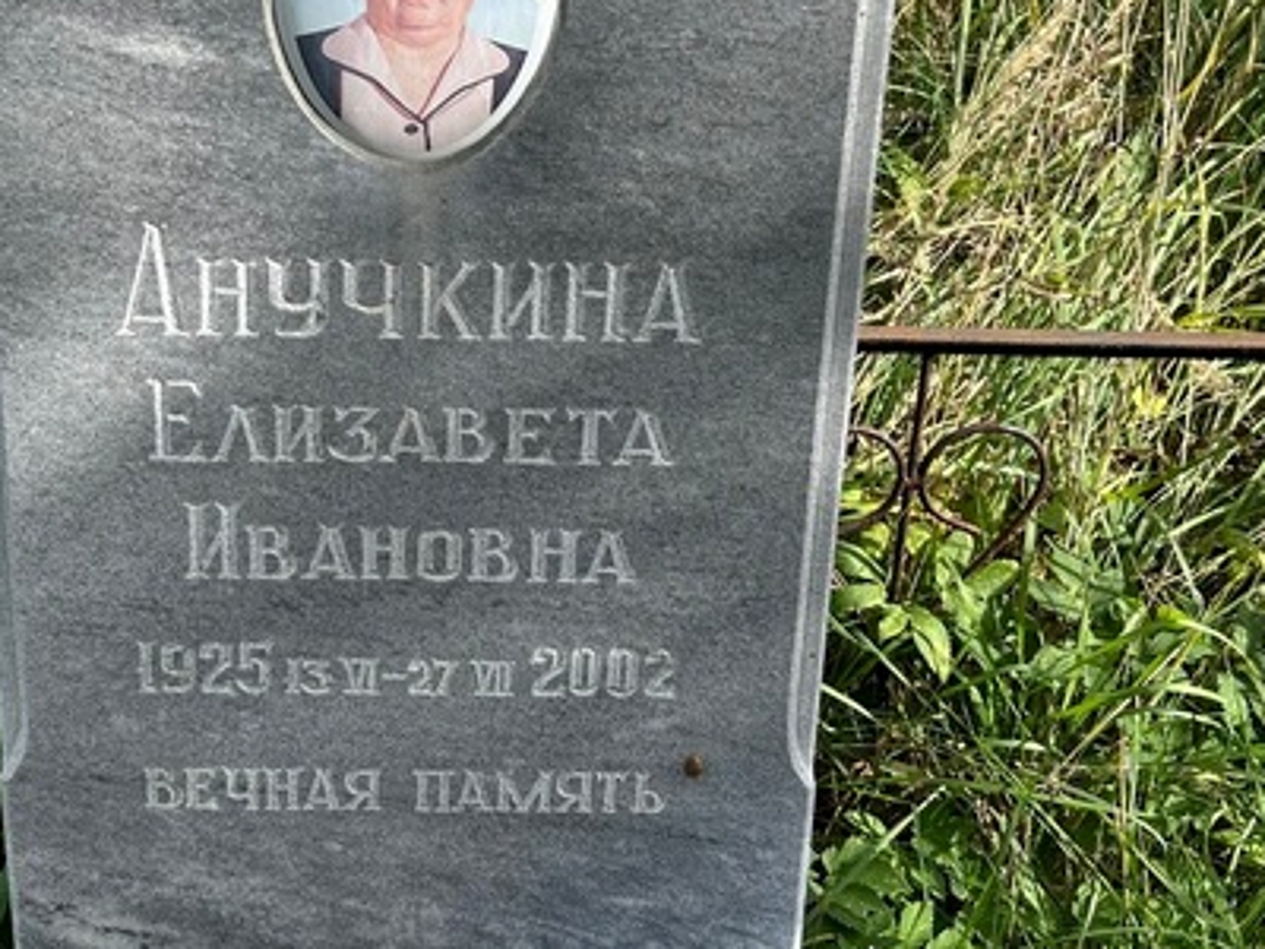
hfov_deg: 36.5
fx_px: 1900
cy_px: 263
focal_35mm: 52
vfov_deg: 27.7
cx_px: 449
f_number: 1.5
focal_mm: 5.7
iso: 50
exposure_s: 1/2123
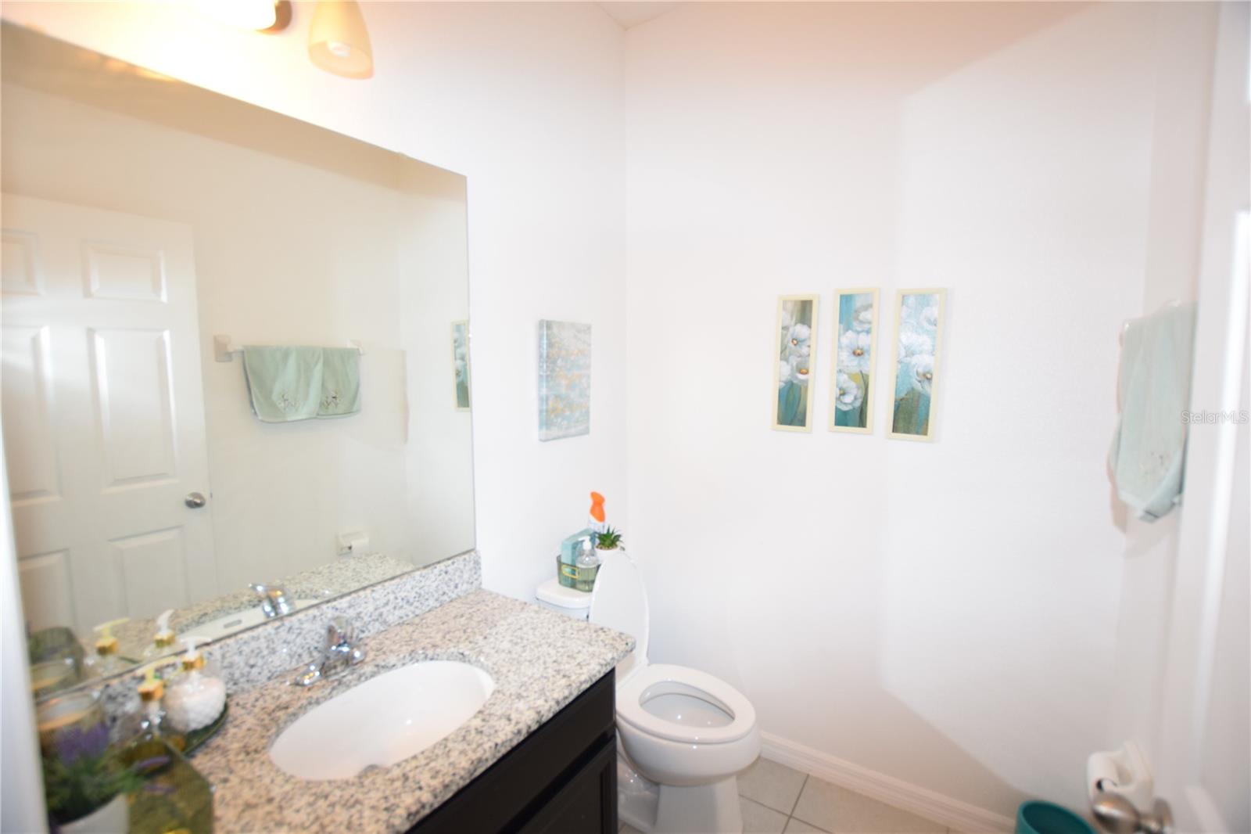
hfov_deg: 100.4
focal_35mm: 15
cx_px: 626
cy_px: 417
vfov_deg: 77.3
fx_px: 521
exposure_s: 1/60
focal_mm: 10
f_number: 3.5
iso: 800
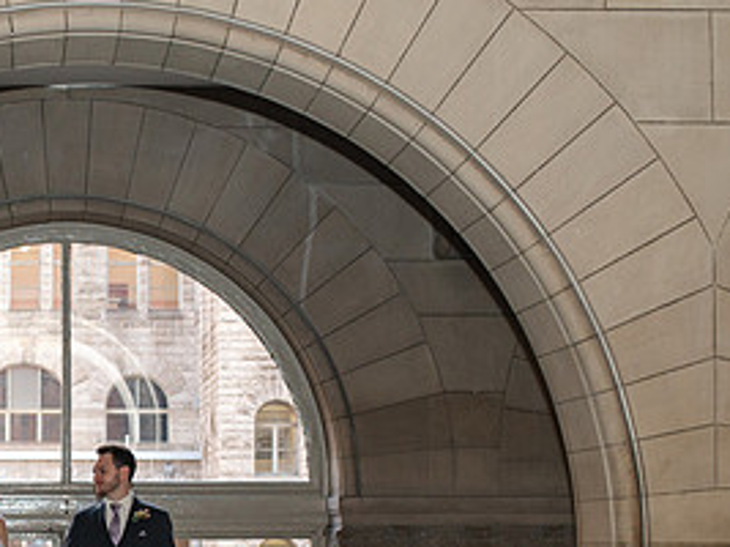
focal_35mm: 85
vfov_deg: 17.1
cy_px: 500
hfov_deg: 22.1
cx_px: -11
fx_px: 1792
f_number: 3.5
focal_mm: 35
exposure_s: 1/200
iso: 1000
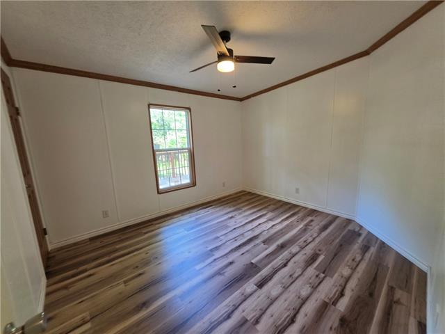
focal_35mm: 13
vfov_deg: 89.9
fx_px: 167
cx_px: 222
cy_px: 167
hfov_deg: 106.2
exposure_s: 1/60
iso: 160
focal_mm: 2.2
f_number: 1.9
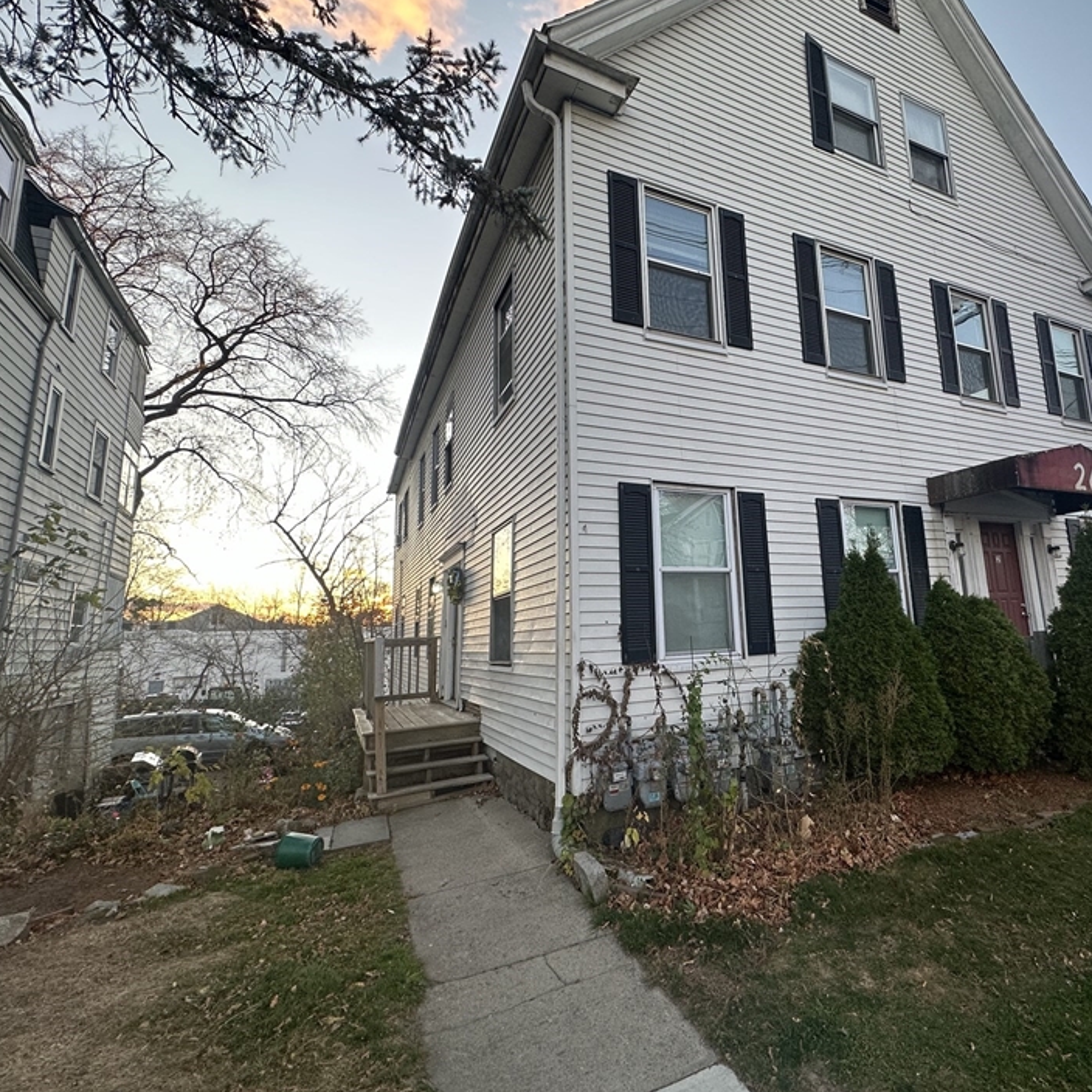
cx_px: 686
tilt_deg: +9.4
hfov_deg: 79.2
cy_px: 520
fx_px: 642
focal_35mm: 18
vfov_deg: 80.7
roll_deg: +3.0
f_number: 2.2
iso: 80
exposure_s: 1/99
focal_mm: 2.22
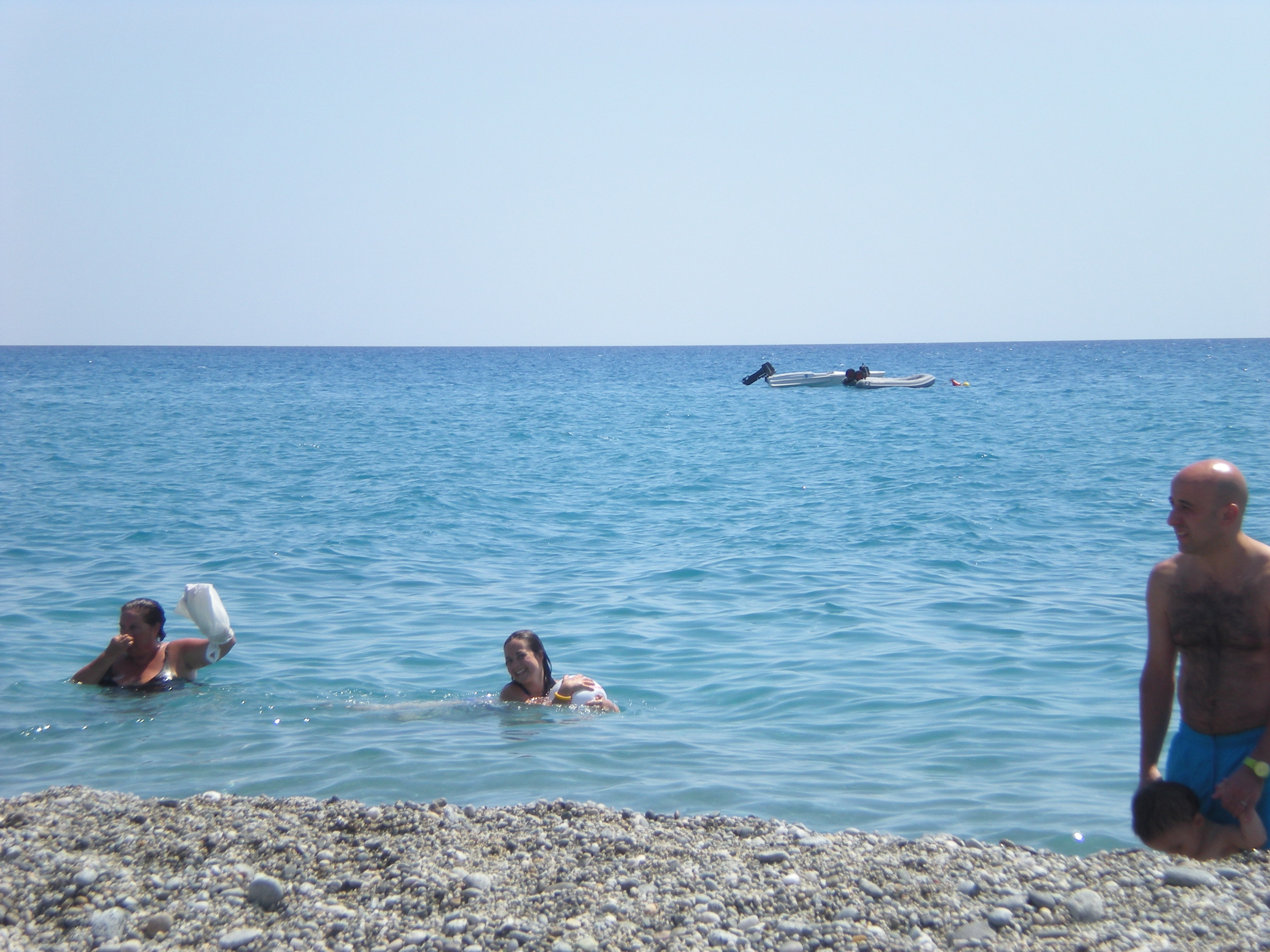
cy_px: 476
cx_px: 635
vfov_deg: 13.0
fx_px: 4182
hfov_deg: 17.3
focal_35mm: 114
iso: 64
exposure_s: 1/152
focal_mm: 18.9
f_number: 8.5
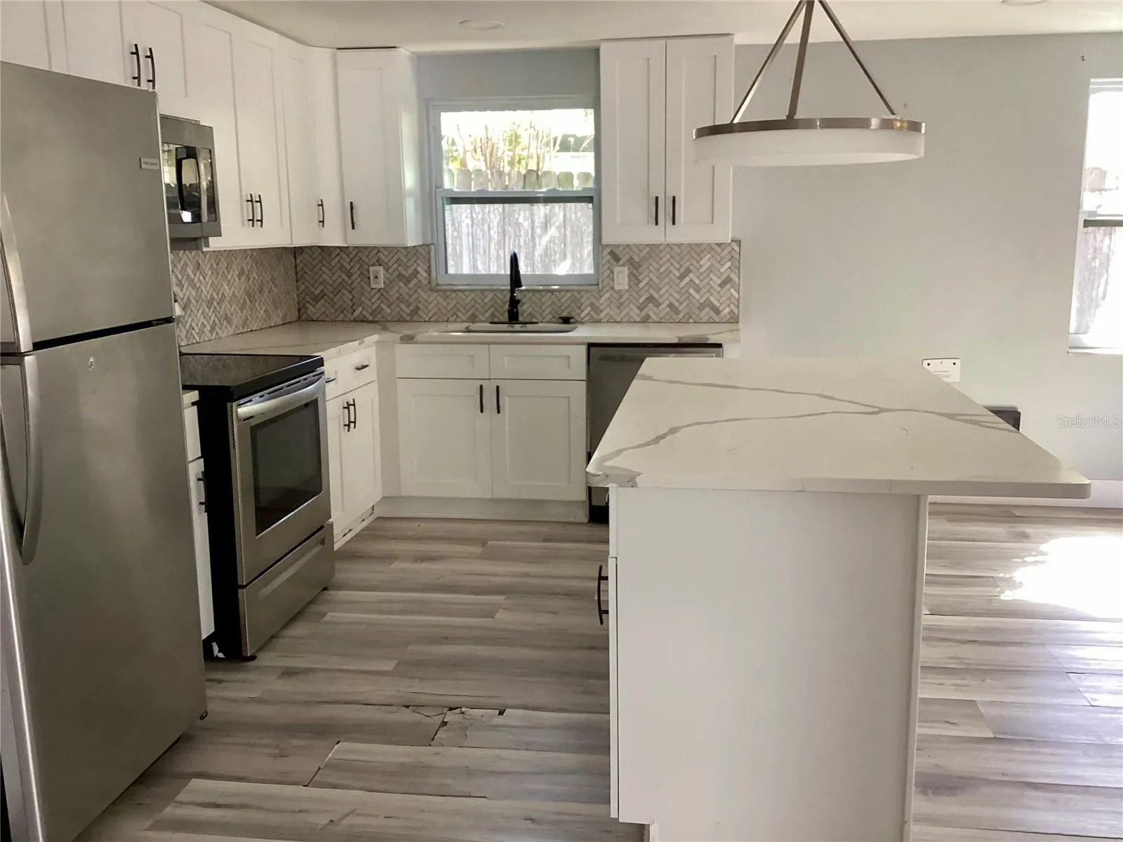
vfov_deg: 45.4
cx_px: 562
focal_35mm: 31
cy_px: 421
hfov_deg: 58.4
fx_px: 1006
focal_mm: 3.3
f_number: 2.4
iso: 160
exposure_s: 1/60
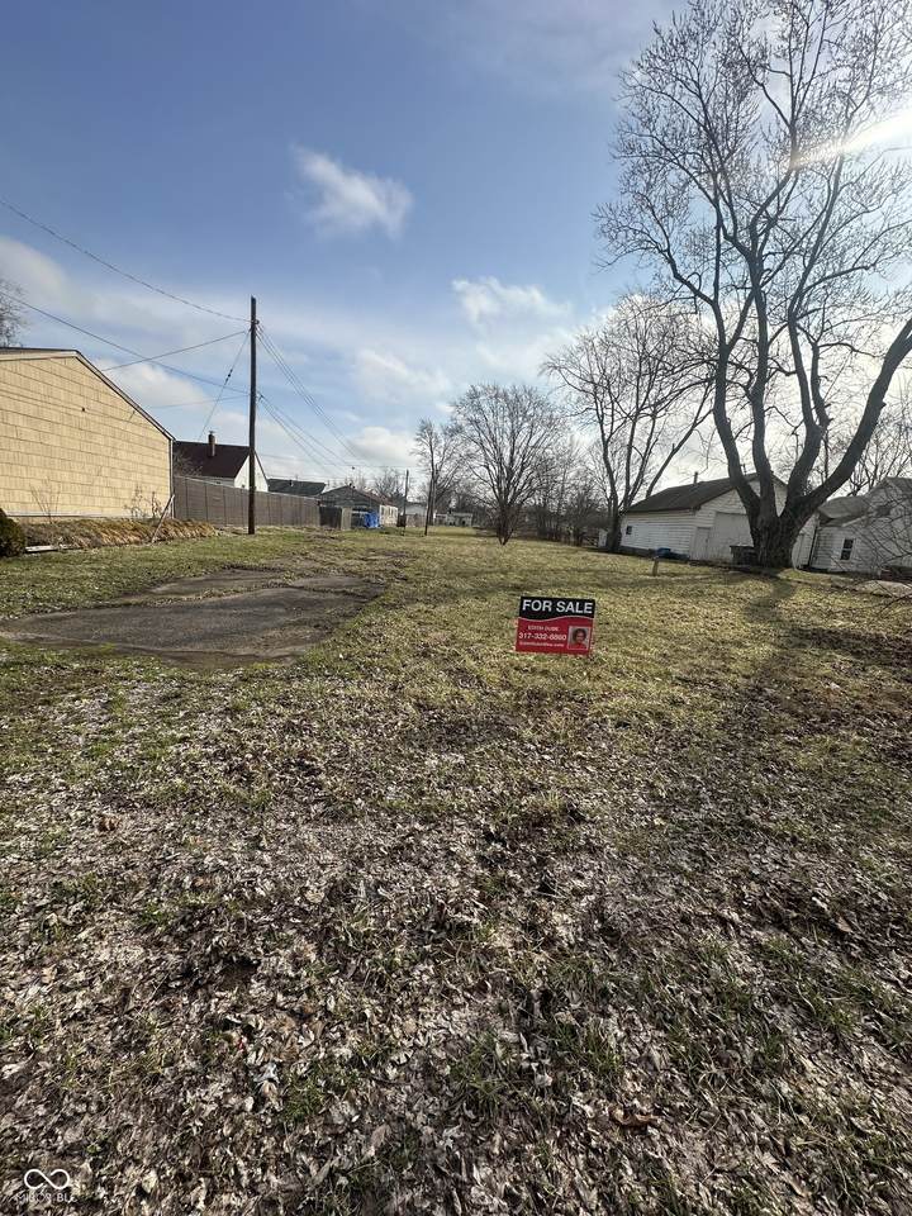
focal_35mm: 14
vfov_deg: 102.1
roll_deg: -4.9
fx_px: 492
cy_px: 608
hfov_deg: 85.7
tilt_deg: -8.7
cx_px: 456
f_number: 2.2
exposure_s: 1/2959
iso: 50
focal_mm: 2.22
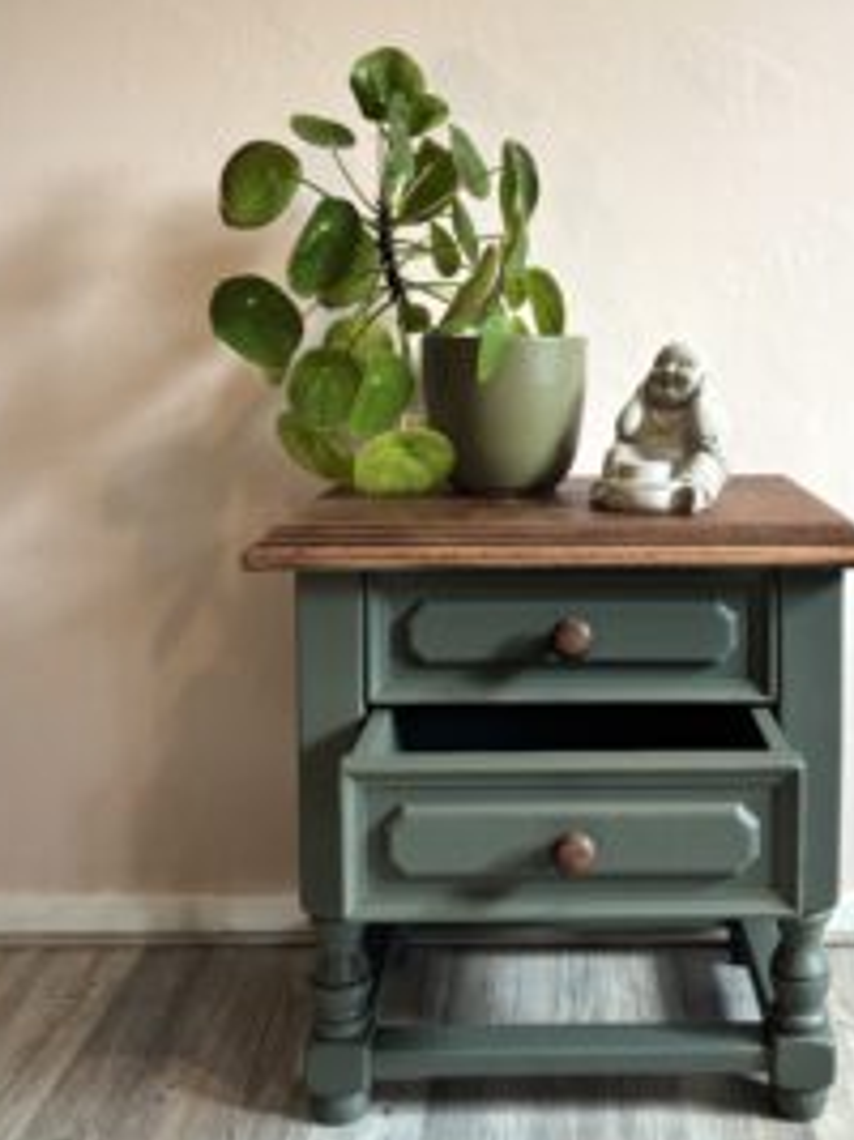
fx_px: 1284
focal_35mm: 39
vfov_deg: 47.5
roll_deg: -1.0
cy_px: 436
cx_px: 581
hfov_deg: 36.4
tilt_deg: -4.6
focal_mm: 5.96
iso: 80
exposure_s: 1/50
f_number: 1.6
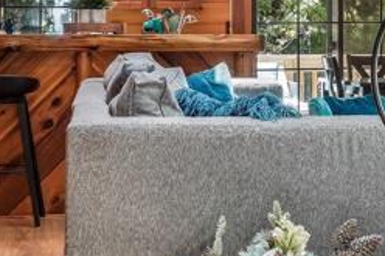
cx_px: 338
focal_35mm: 128
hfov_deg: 15.8
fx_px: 1368
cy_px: 29
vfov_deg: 10.6
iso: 400
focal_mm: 31
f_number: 8
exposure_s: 1/15
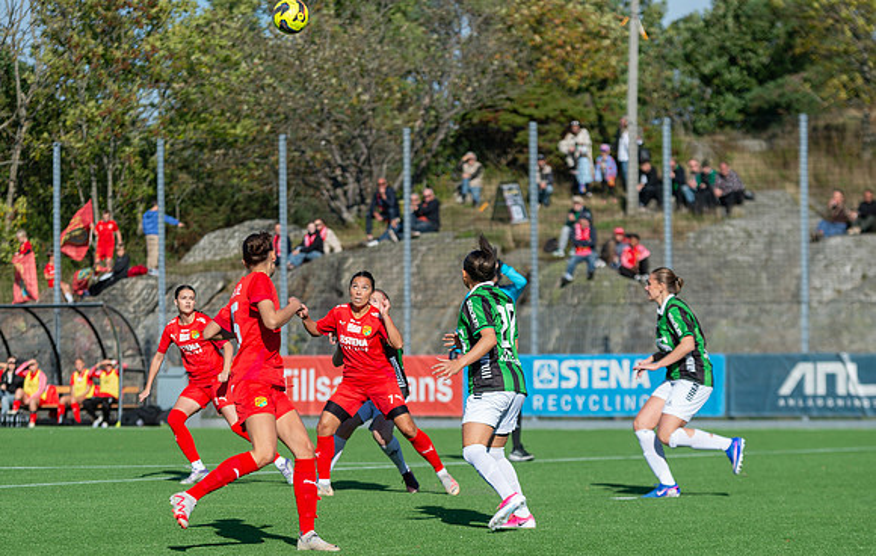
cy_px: 357
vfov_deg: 7.6
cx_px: 415
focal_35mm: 175
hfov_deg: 11.9
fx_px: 4195
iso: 140
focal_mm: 130
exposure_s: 1/1600
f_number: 4
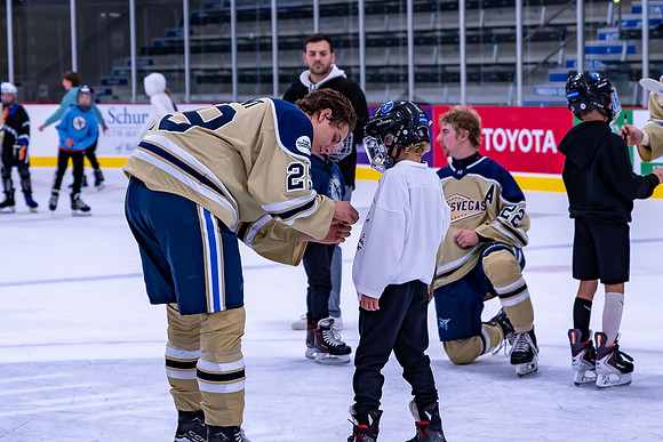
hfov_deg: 17.2
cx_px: 353
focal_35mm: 119
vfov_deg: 11.6
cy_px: 216
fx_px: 2187
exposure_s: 1/250
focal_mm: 55
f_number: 3.5
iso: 125
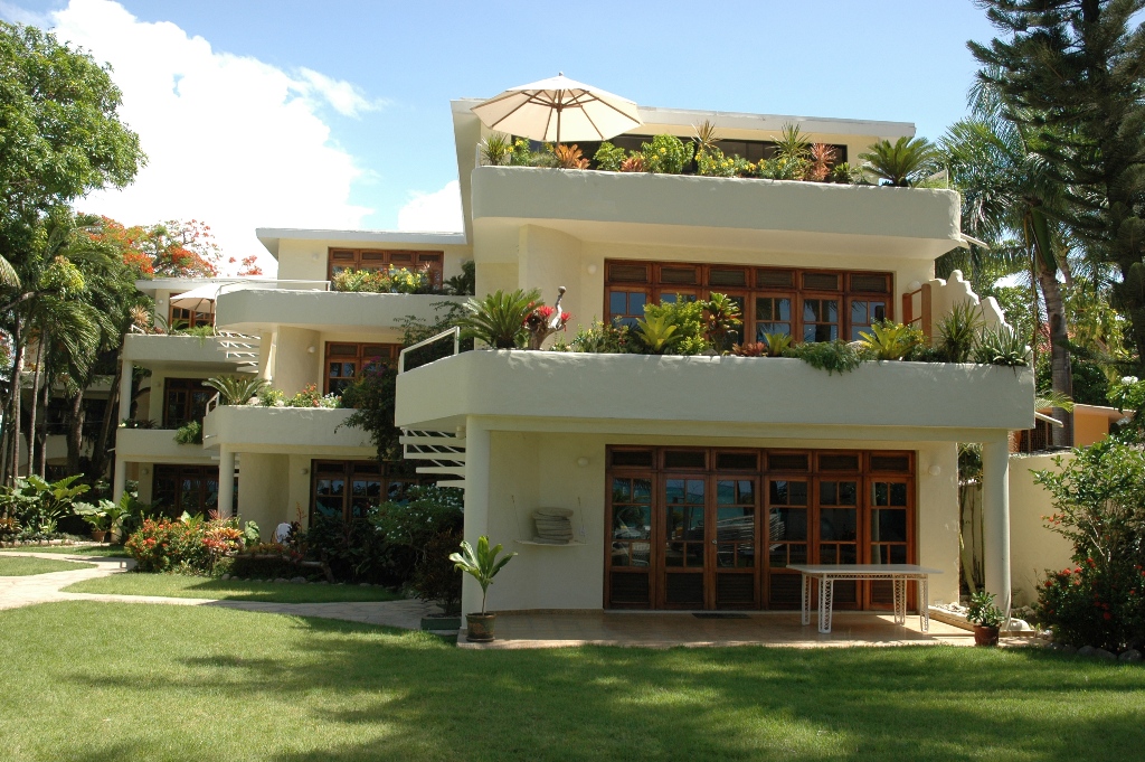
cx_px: 572
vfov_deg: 39.9
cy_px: 381
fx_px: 1049
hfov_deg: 57.3
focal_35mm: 33
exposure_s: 1/500
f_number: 5.6
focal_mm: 22
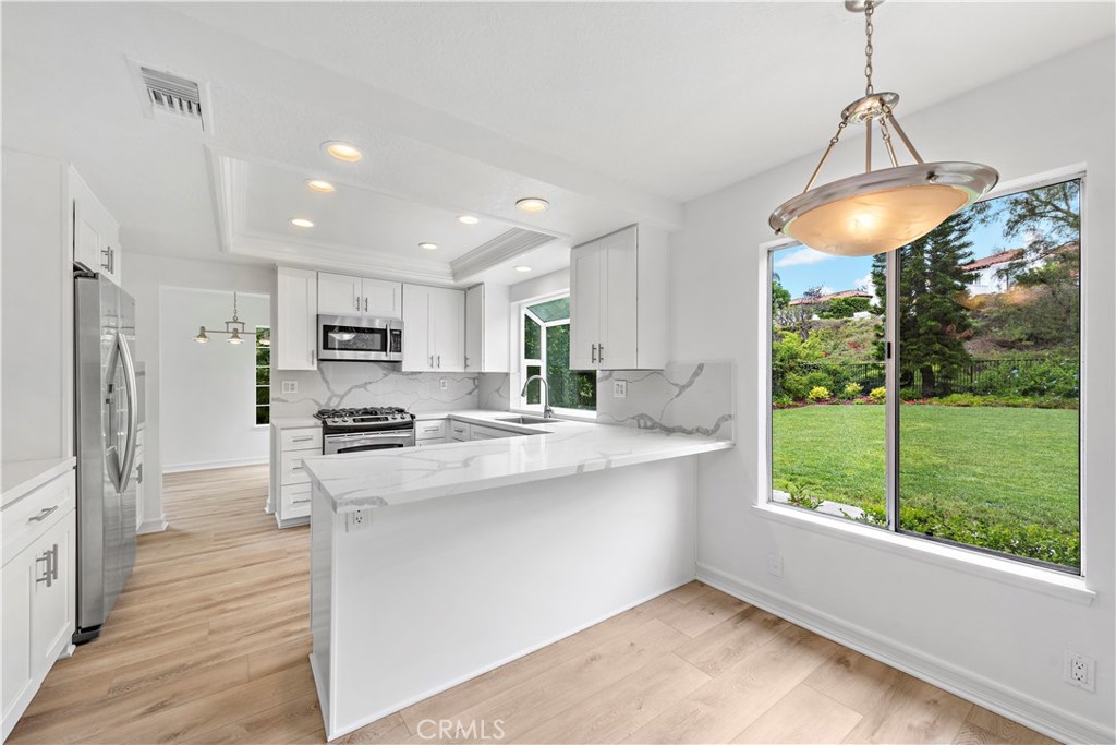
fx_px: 434
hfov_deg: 104.2
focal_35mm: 14
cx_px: 558
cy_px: 372
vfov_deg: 81.2
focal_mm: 14
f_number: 7.1
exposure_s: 1/50
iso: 125
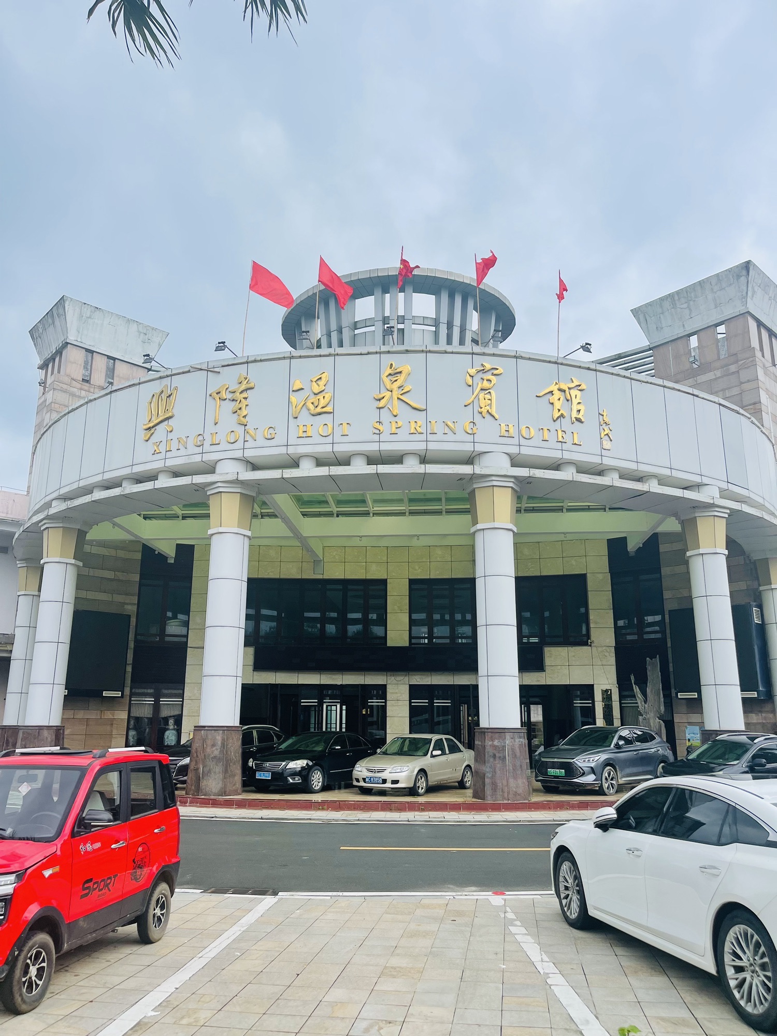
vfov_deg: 67.3
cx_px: 388
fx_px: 778
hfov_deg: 53.1
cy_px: 518
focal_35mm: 26
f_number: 1.6
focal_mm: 5.1
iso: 32
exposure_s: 1/2545
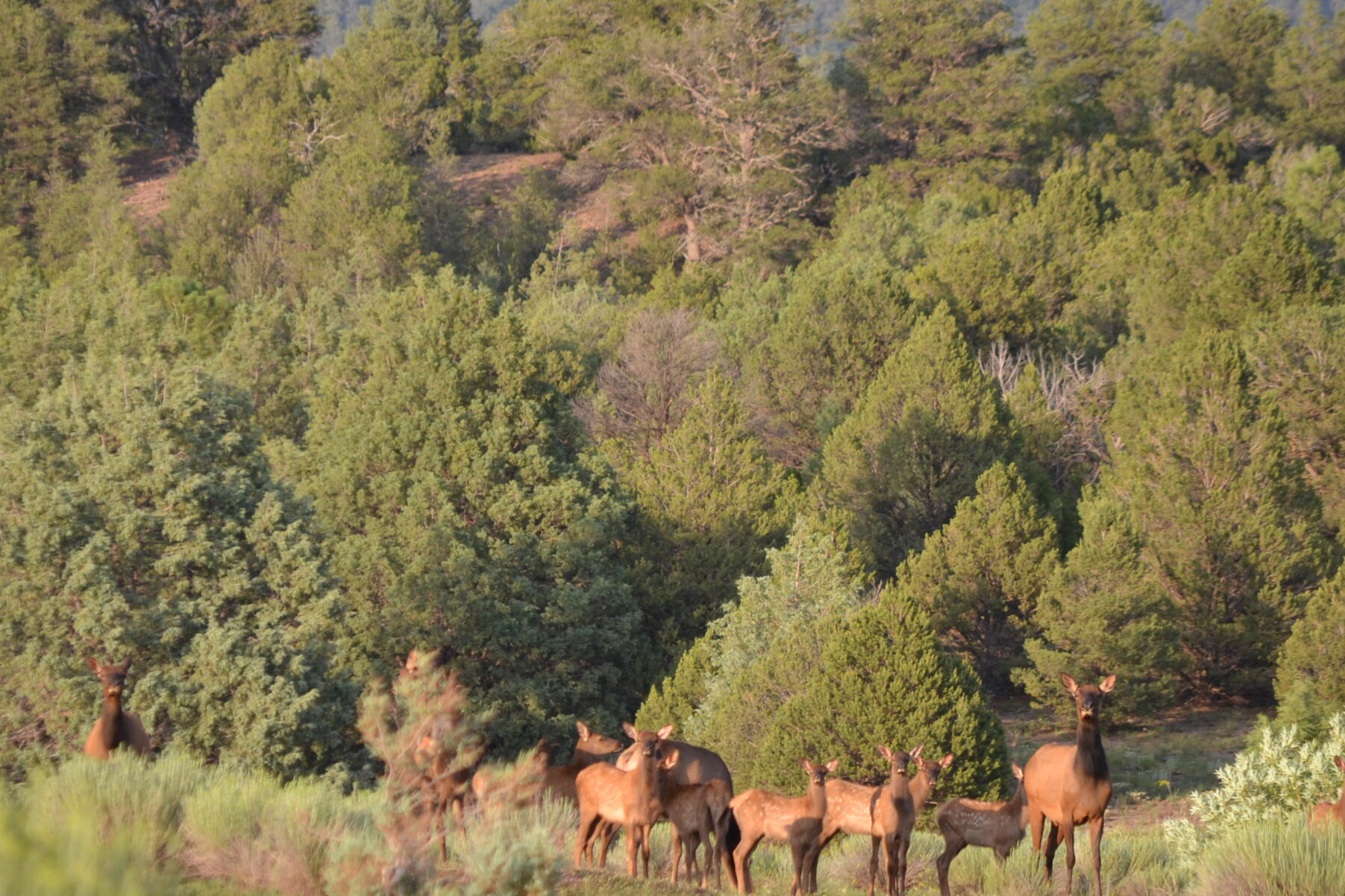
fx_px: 16319
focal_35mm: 437
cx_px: 595
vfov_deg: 3.1
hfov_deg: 4.7
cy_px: 484
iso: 400
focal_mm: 175
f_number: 5.3
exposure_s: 1/500
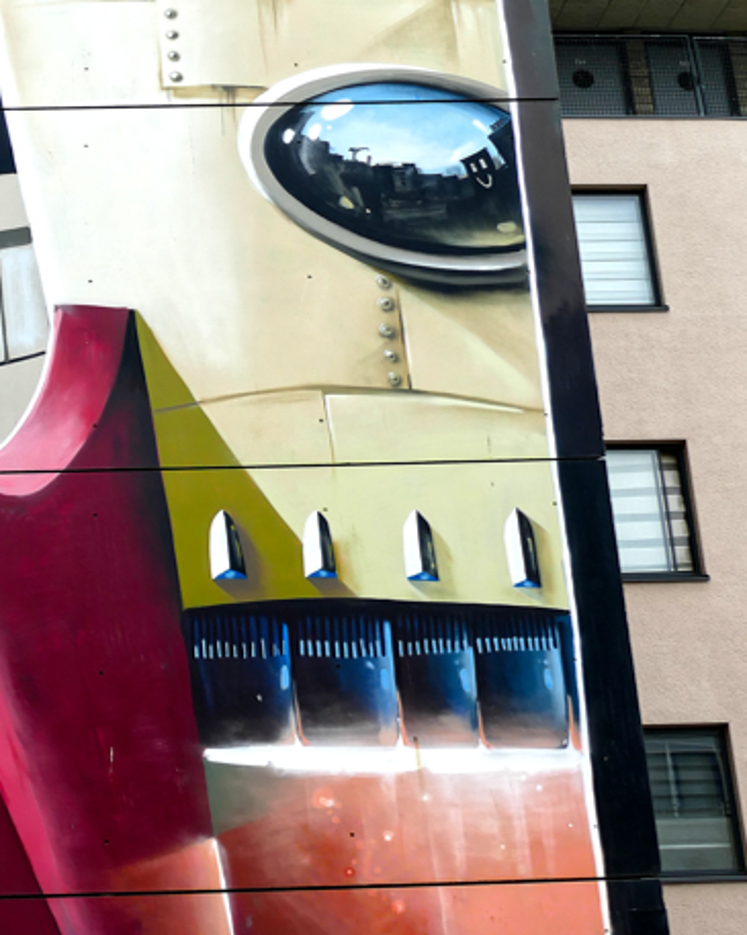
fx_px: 2213
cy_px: 213
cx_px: 67
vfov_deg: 23.6
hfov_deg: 18.8
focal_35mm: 80
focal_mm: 14
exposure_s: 1/800
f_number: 3.1
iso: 125
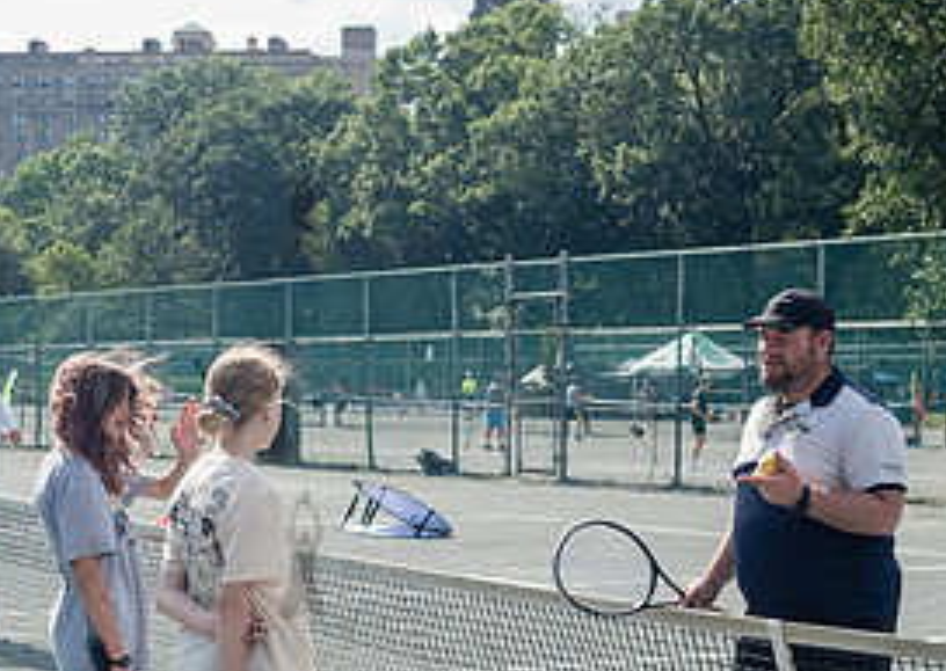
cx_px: 423
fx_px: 2279
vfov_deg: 16.7
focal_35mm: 85
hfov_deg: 23.4
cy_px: 516
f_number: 4.5
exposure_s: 1/2000
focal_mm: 35
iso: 250
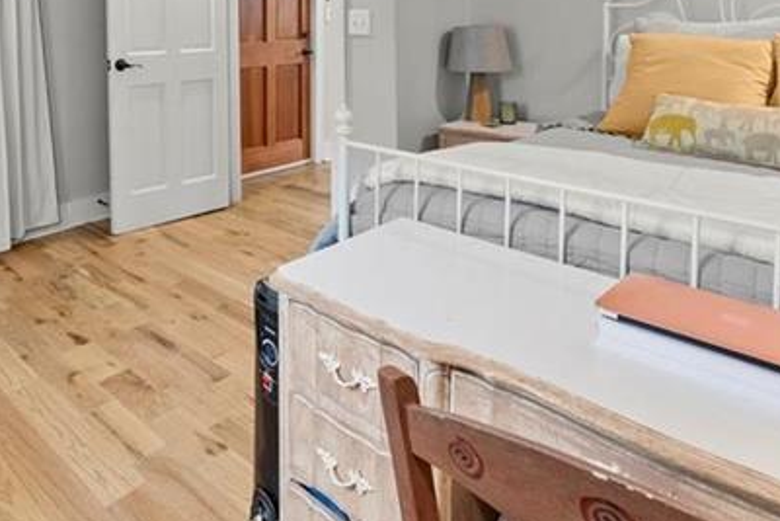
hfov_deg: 59.4
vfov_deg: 40.2
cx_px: 181
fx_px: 633
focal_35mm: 29
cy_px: 22
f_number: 8
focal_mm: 14.6
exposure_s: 1/4
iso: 800
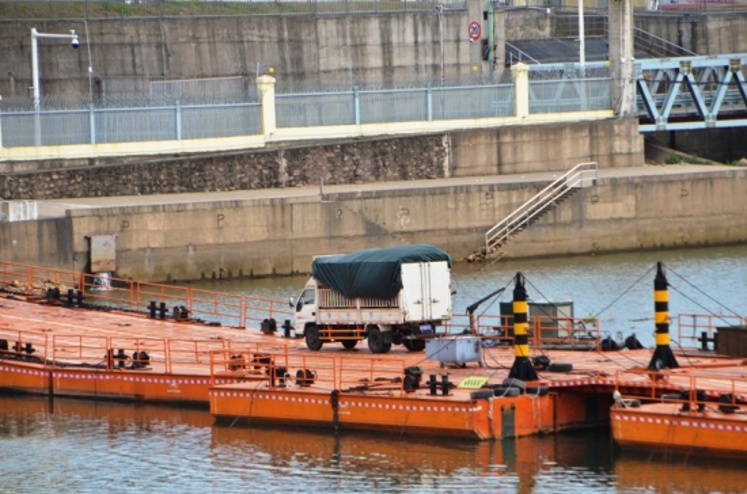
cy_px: 247
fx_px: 4658
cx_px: 374
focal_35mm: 225
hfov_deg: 9.2
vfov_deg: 6.1
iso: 1600
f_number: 7.1
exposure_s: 1/3200
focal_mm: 150
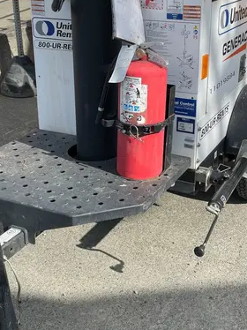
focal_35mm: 51
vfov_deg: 37.3
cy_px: 129
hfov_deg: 28.5
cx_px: 146
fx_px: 486
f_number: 1.6
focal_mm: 4.2
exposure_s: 1/2506
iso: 32
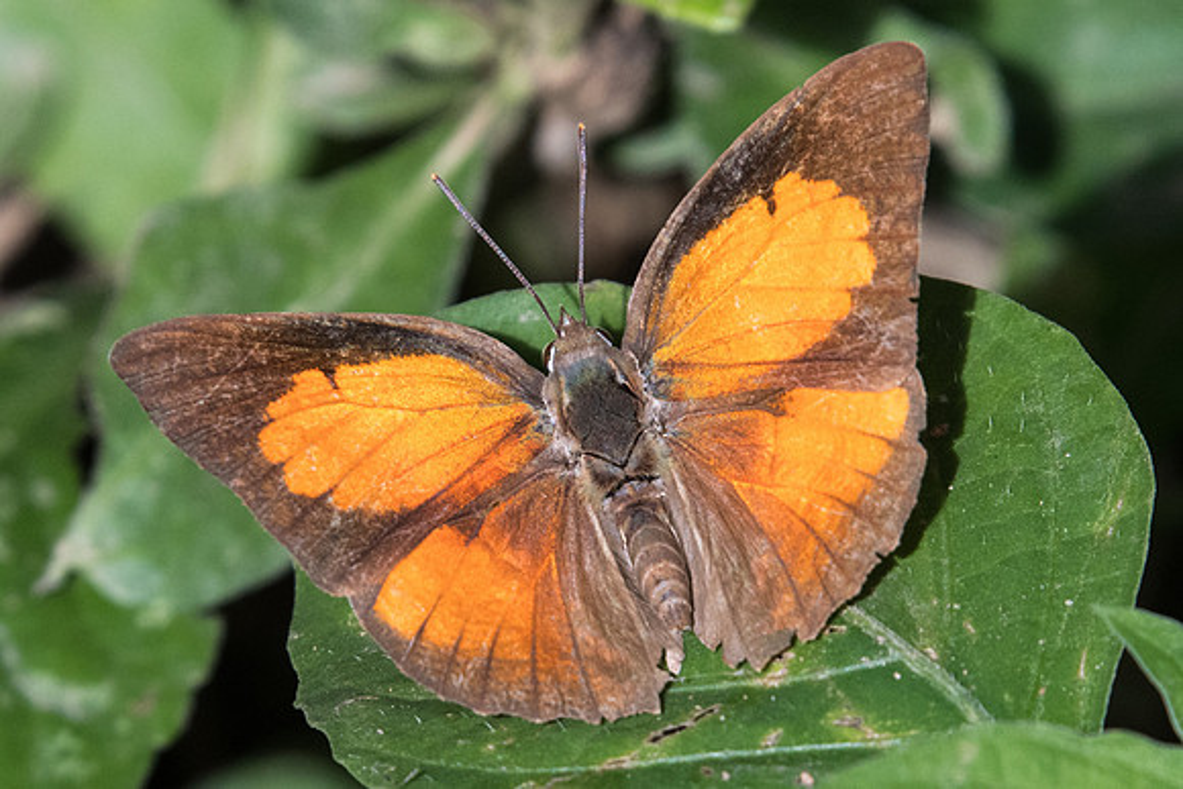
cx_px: 774
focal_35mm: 1085
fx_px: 35652
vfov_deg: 1.3
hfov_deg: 1.9
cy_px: 566
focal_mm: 400
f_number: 11
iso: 800
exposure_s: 1/400
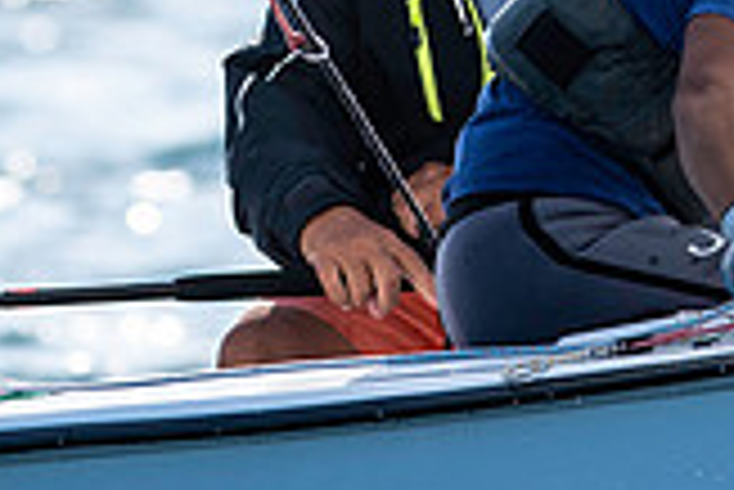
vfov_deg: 0.9
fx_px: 32732
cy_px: -232
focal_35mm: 1604
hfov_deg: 1.3
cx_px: 748
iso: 200
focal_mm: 300
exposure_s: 1/2000
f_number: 5
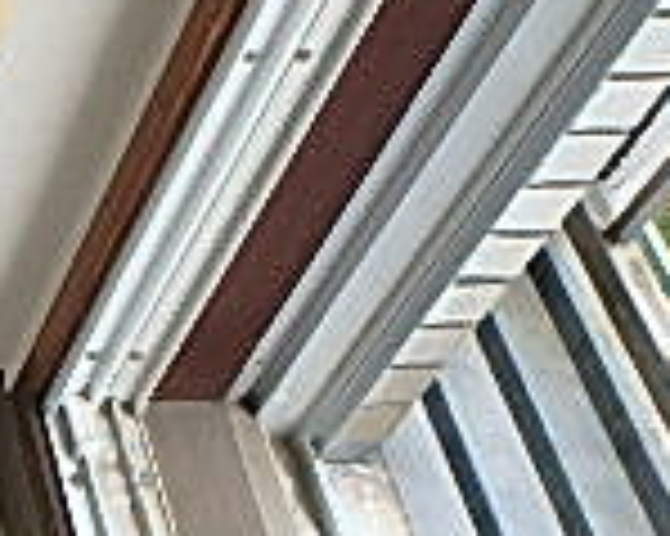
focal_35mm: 88
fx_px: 1744
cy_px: 81
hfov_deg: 18.0
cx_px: -486
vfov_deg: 17.3
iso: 125
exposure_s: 1/200
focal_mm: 3.7
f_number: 3.5
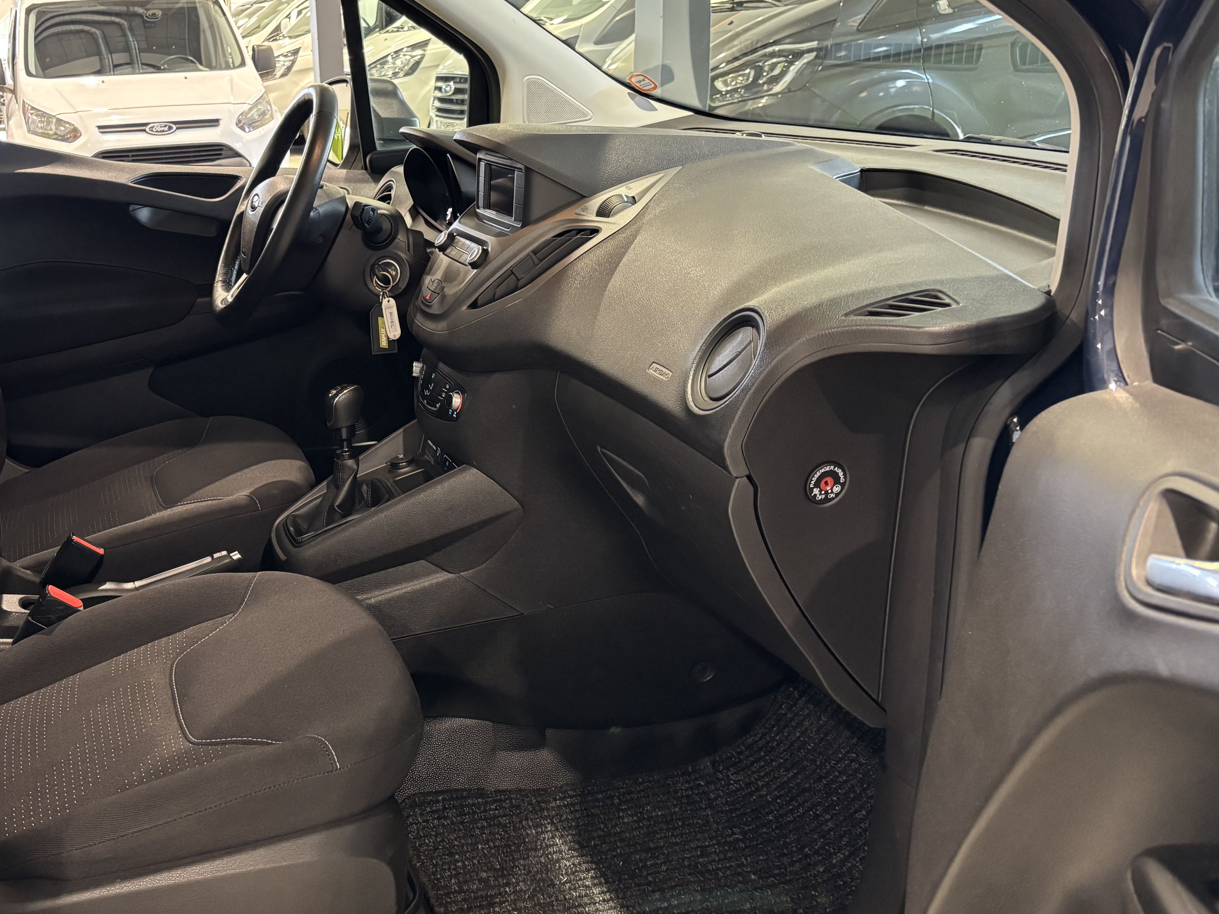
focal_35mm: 37
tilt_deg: -15.6
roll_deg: +3.3
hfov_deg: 48.8
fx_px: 1303
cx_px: 357
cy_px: 407
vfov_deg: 38.6
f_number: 1.6
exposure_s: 1/33
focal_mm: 5.96
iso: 400
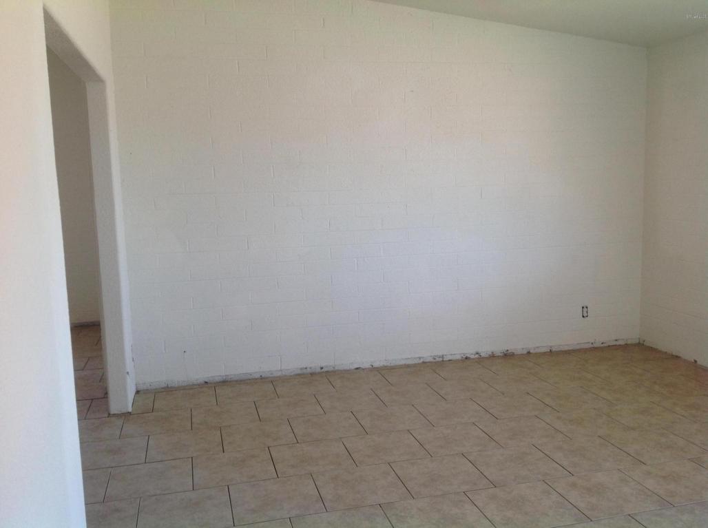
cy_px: 264
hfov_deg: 52.7
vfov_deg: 40.6
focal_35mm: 35
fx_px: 715
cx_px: 354
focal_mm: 4.28
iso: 64
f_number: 2.4
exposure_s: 1/60
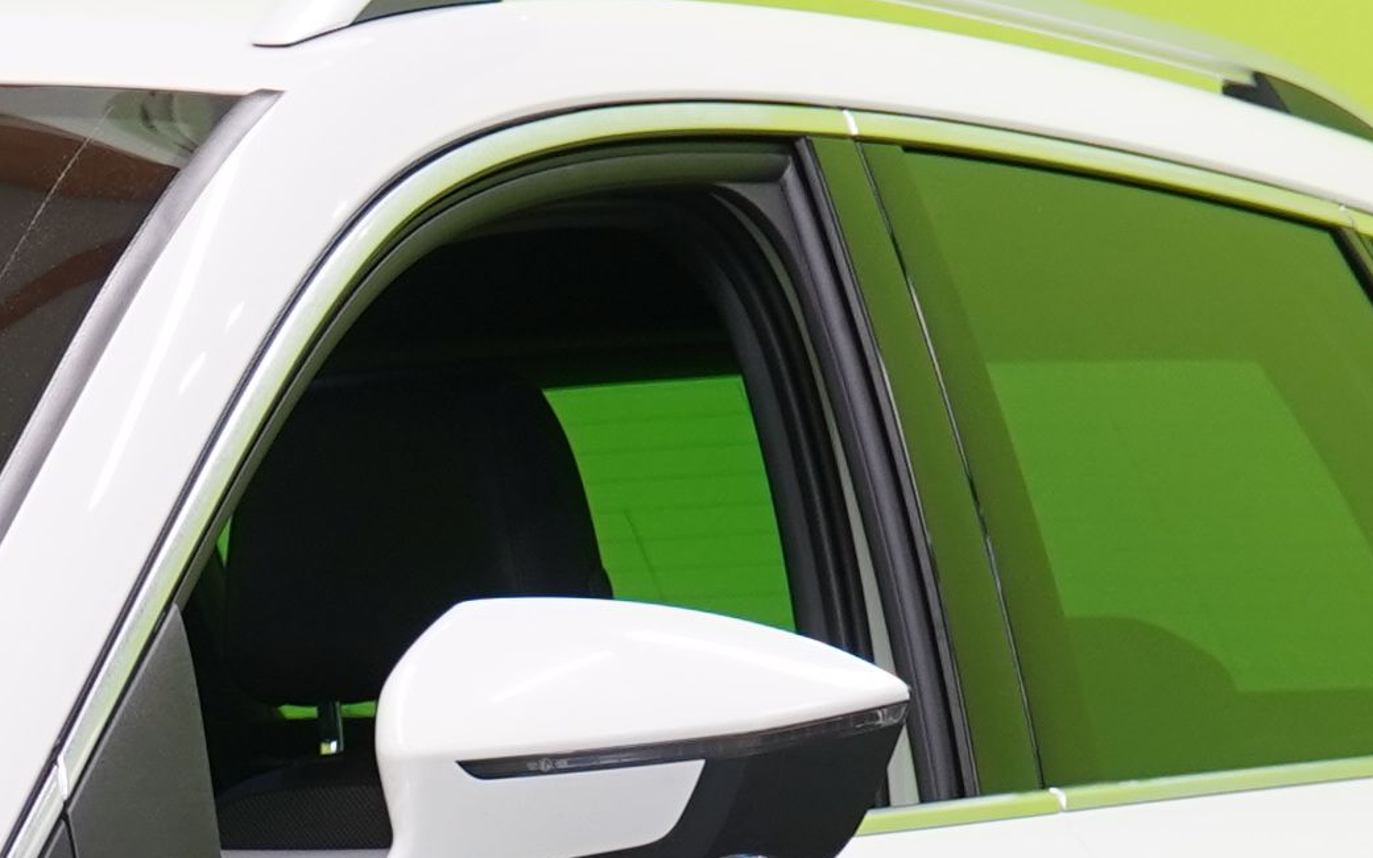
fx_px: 12313
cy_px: 1296
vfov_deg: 4.0
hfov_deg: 6.3
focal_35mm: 329
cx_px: -919
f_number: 5
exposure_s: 1/30
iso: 400
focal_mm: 56
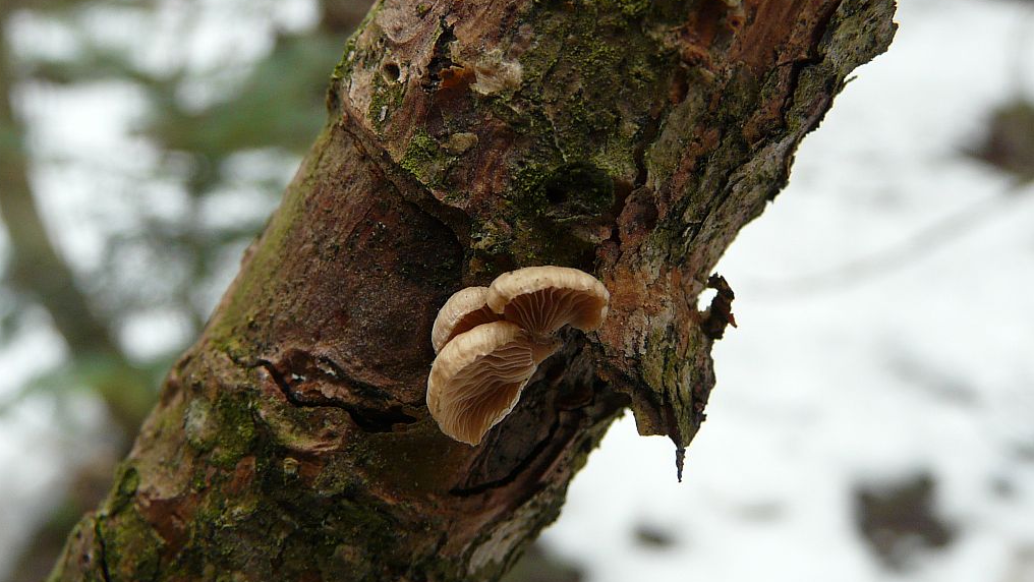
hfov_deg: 45.5
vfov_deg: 26.5
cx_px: 514
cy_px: 294
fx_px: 1234
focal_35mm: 45
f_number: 2.8
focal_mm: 5.2
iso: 100
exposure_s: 1/30
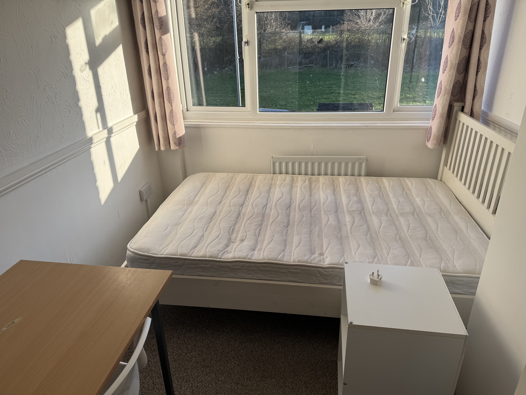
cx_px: 263
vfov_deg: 56.8
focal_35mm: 24
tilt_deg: -24.0
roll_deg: +1.2
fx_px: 365
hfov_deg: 71.6
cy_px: 198
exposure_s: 1/822
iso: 80
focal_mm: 6.76
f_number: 1.78
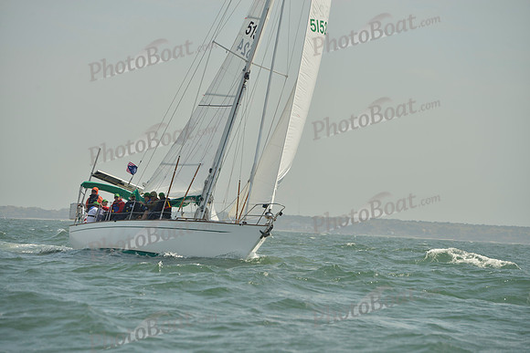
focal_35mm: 185
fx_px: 2724
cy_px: 176
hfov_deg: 11.1
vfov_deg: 7.4
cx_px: 265
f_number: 7.1
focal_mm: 185
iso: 200
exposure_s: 1/1250
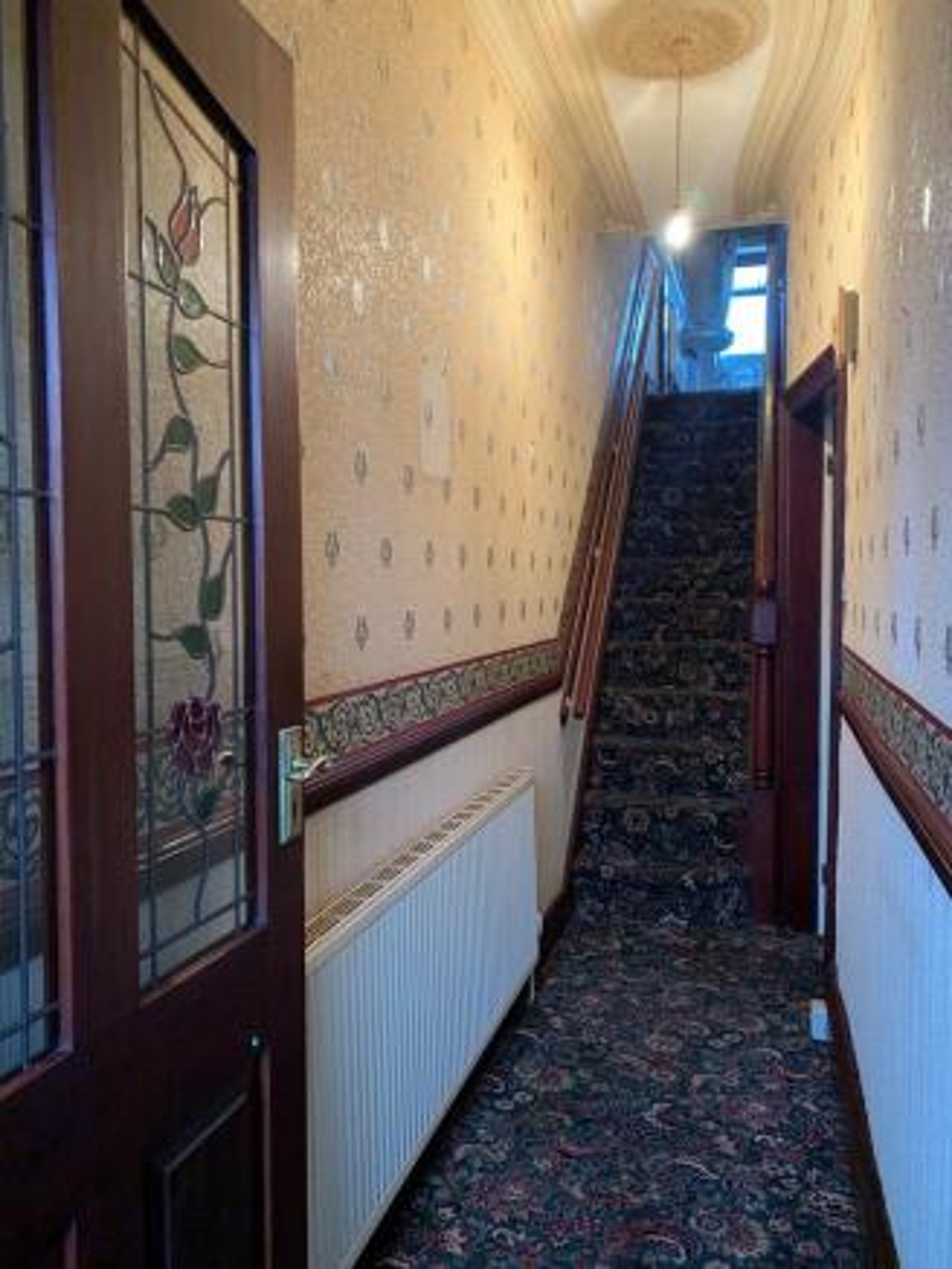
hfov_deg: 53.1
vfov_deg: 67.3
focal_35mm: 26
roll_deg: -0.2
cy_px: 634
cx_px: 476
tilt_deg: -2.5
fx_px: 953
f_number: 1.8
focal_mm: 4.25
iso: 320
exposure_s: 1/33
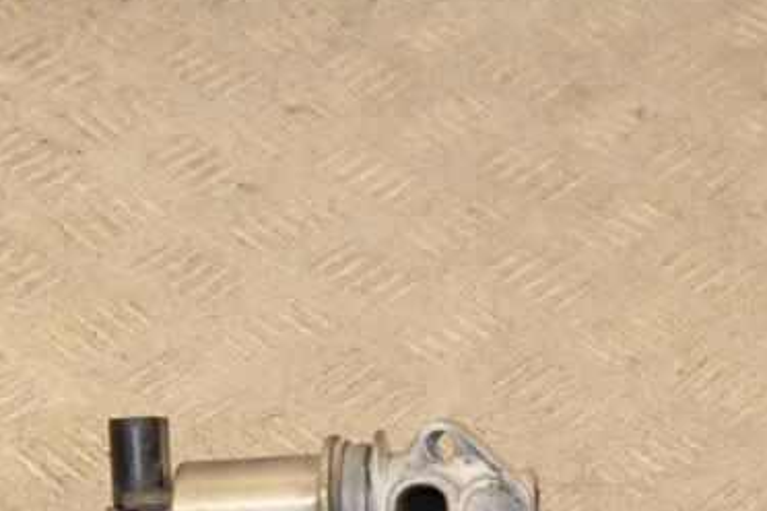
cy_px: 398
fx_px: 2471
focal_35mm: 116
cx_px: 402
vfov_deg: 11.8
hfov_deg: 17.6
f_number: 6.3
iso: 800
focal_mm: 48
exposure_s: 1/200
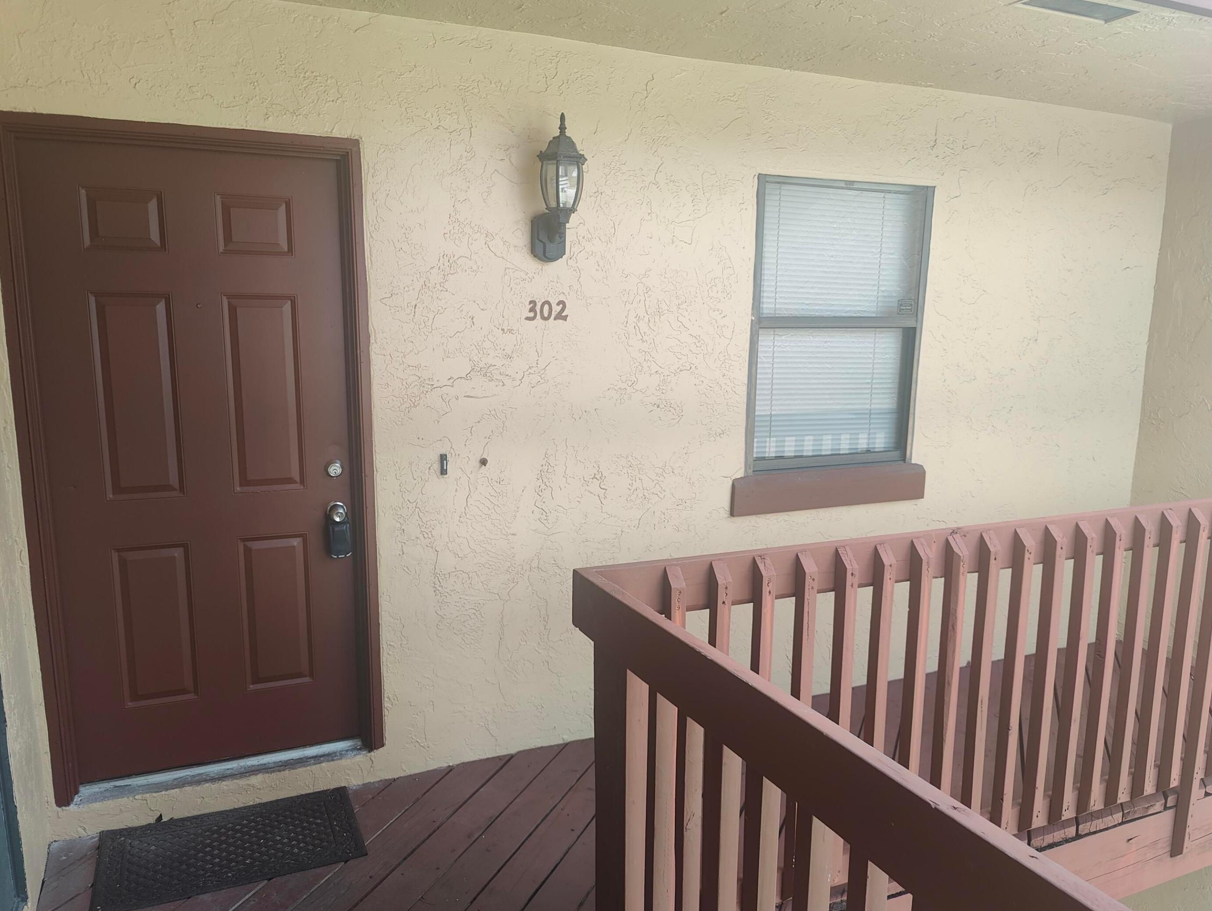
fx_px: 876
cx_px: 623
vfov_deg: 54.9
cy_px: 479
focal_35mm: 25
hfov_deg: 69.3
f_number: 1.8
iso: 100
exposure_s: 1/136
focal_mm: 6.06
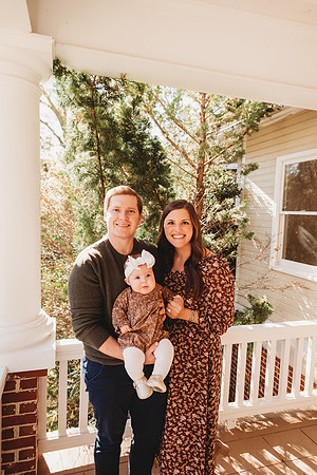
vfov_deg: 73.7
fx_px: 317
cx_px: 158
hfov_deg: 53.1
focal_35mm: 24
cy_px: 238
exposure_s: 1/320
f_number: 2.8
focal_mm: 24
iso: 200
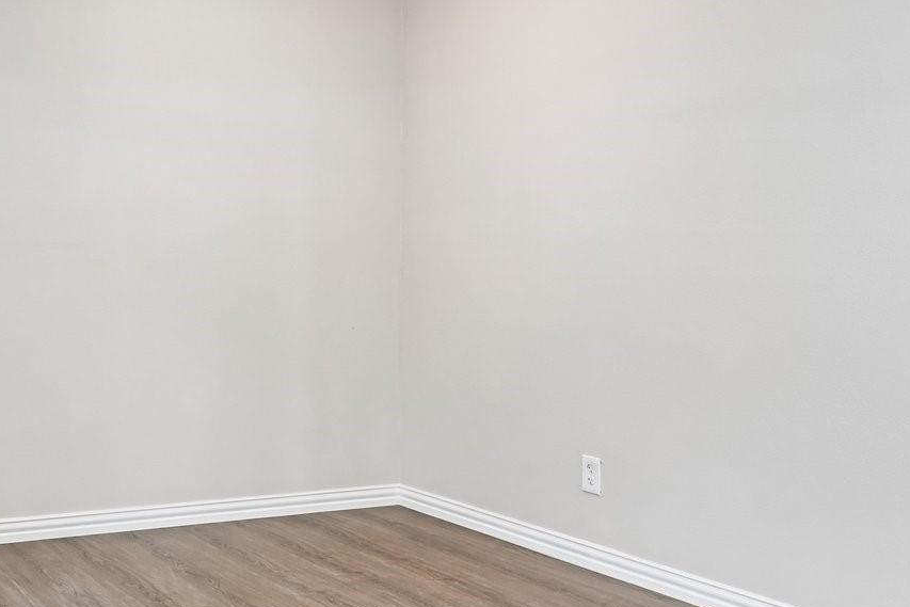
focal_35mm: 48
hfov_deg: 38.6
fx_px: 1213
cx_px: 110
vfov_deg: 27.9
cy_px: 214
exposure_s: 1/15
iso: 400
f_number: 8
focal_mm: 20
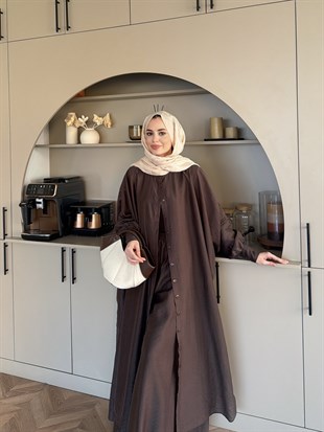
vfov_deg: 71.6
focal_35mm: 24
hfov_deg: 56.8
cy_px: 216
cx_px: 162
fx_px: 299
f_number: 1.78
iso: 320
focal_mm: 6.76
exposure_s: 1/166
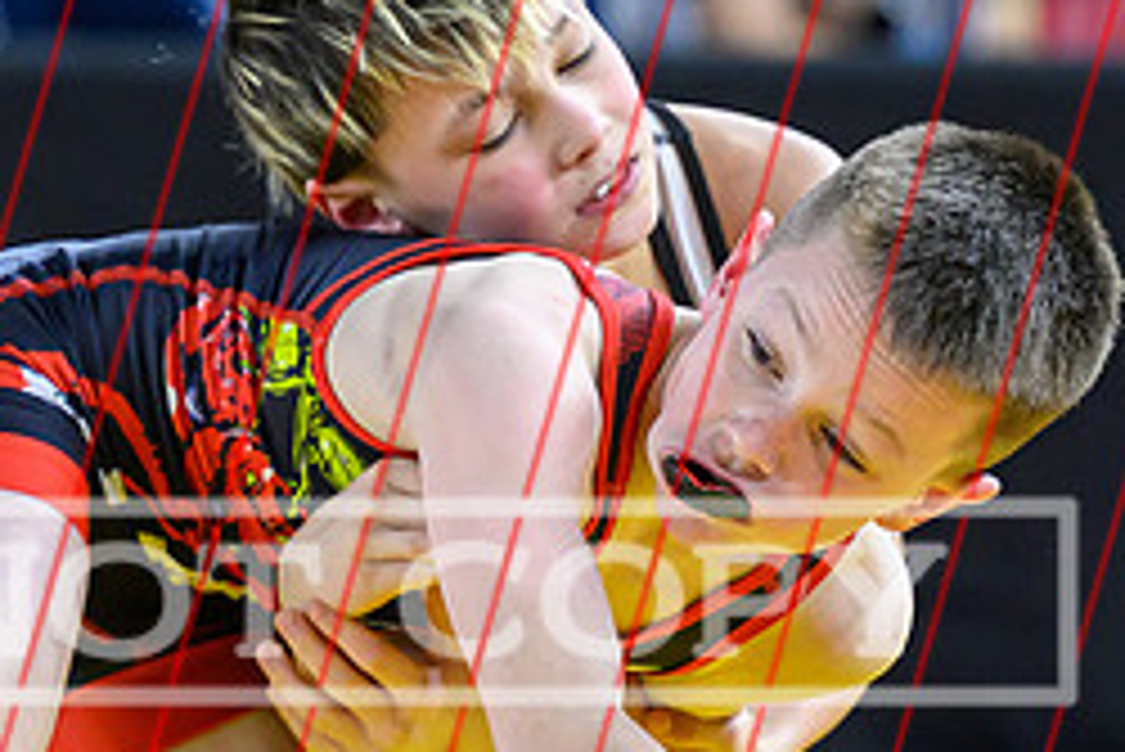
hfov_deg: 4.3
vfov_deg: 2.8
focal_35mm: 484
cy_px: 710
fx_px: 15133
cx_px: 584
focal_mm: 150
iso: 2500
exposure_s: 1/640
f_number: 2.8
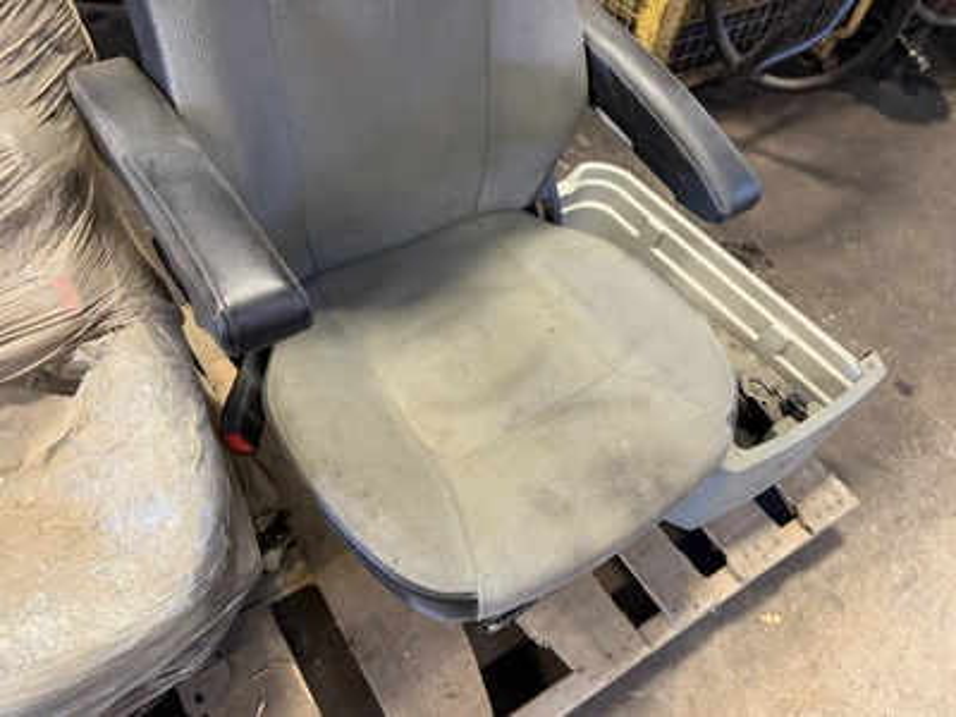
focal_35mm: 24
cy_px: 358
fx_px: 663
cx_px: 478
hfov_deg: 71.6
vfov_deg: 56.8
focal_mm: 6.76
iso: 250
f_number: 1.78
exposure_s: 1/60
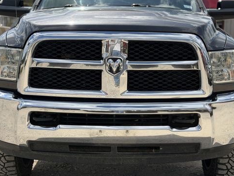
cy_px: 77
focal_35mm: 64
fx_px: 433
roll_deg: -2.1
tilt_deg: -5.7
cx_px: 123
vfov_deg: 22.9
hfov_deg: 30.3
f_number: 1.78
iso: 80
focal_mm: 6.76
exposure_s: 1/7874
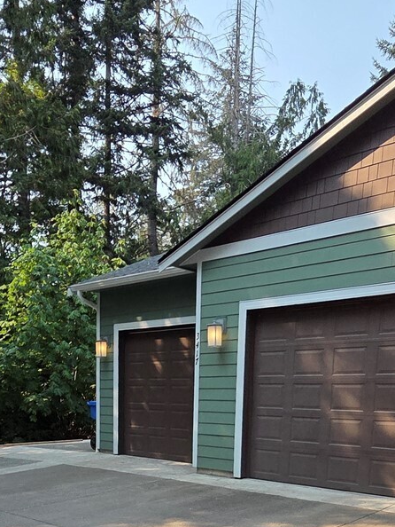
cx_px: 147
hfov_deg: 40.4
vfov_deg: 46.7
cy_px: 486
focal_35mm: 35
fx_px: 532
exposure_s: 1/912
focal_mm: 2.2
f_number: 2.2
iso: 50
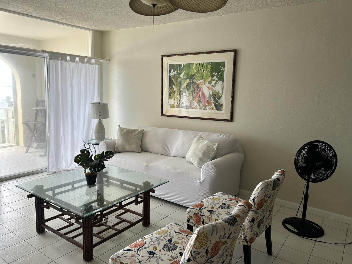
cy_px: 132
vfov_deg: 53.1
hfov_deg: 67.3
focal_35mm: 26
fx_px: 264
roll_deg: -1.7
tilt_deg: -8.3
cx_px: 176
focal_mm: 5.7
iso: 40
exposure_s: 1/165
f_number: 1.5
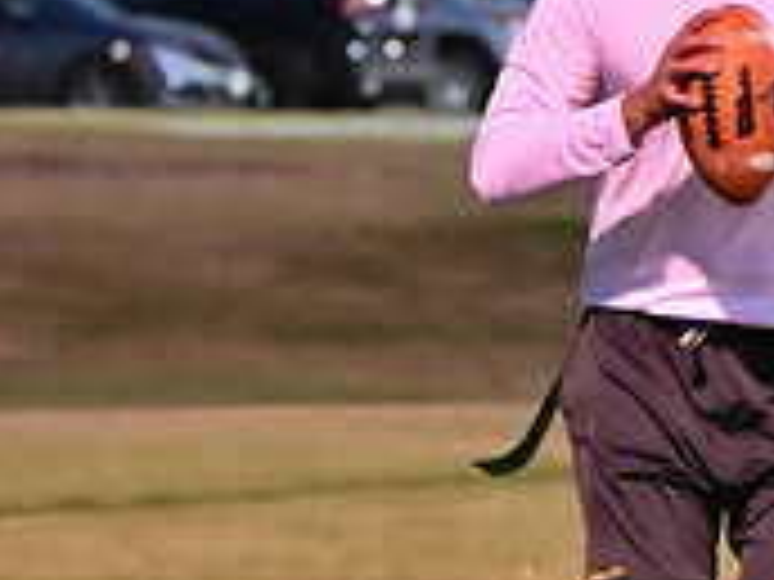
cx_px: 860
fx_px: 13550
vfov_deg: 2.5
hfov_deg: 3.3
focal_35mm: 606
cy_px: 330
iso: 6400
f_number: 4
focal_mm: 125
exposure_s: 1/400
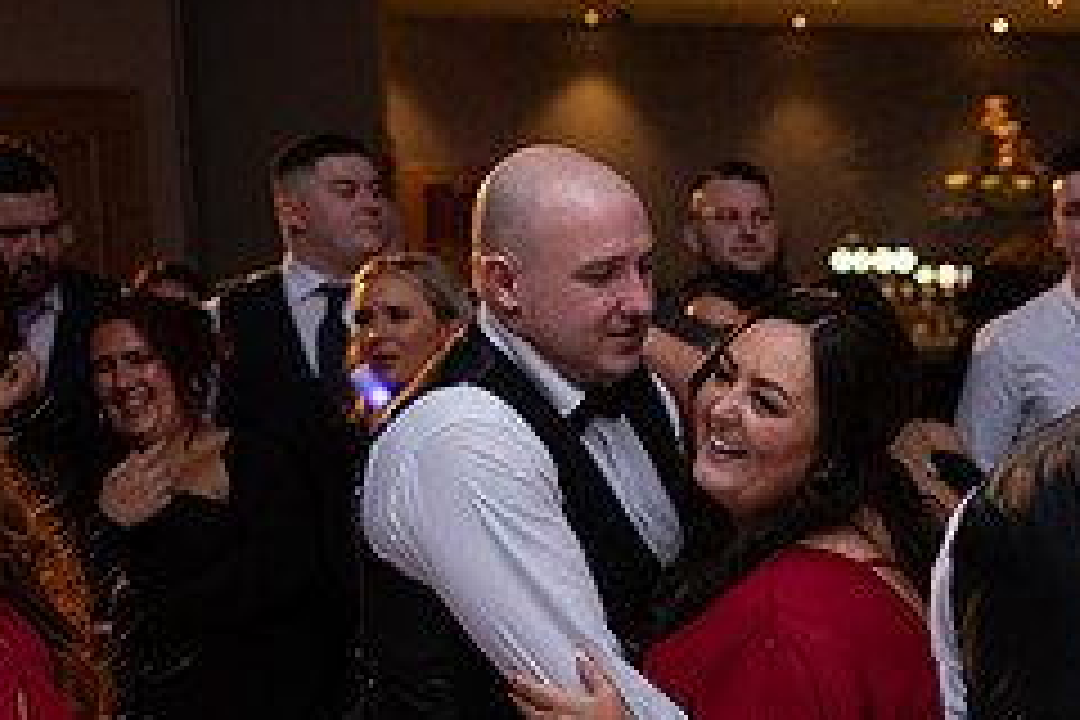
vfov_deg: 15.5
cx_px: 1220
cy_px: 677
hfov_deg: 22.0
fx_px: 2610
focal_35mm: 87
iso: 1250
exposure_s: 1/160
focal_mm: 36
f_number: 3.5
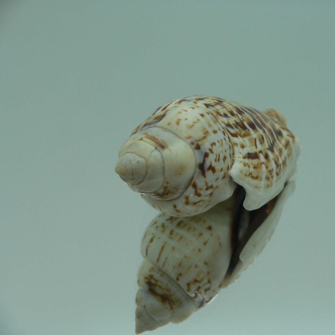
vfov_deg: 40.0
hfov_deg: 39.8
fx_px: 460
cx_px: 209
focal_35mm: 42
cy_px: 170
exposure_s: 1/60
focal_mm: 4.6
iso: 80
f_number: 2.8
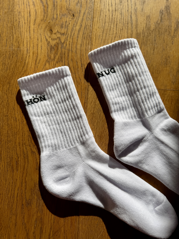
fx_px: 165
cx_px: 90
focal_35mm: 24
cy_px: 120
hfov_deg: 56.8
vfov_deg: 71.6
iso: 100
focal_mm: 6.76
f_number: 1.78
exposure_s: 1/10309
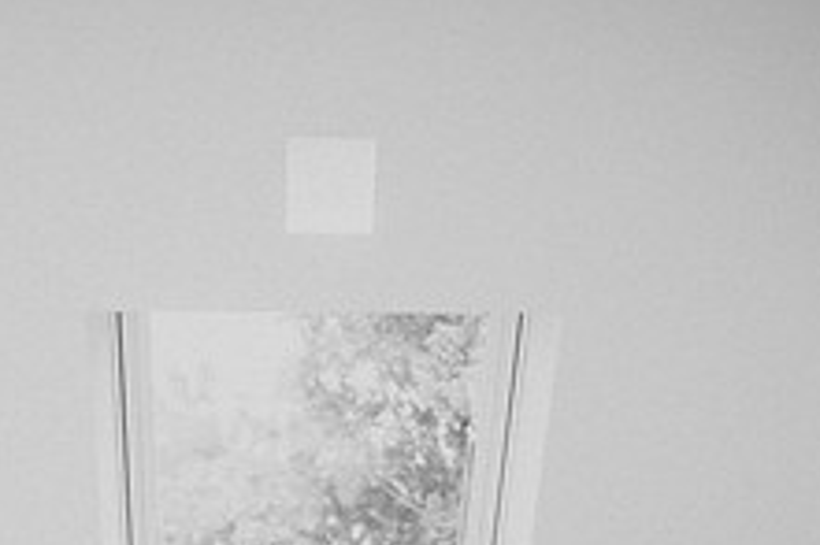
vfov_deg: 14.2
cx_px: 230
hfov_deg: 22.0
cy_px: 712
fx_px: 2094
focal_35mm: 92
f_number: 1.8
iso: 100
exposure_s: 1/1600
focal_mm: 35
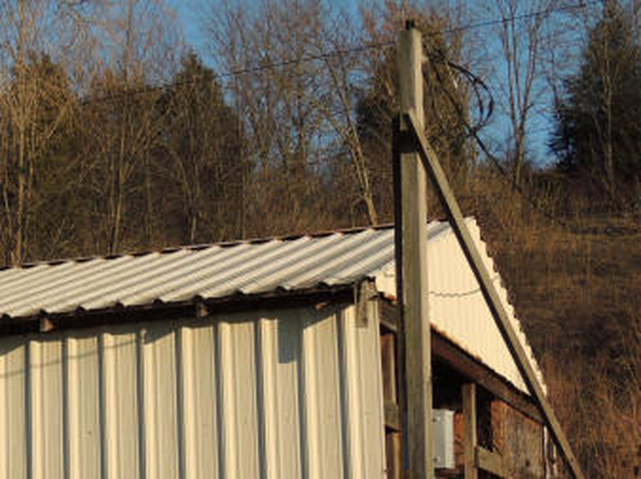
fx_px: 1647
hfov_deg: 21.8
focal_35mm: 89
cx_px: 137
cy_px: 333
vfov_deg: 16.5
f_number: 3.5
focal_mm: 8.3
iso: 100
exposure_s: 1/800
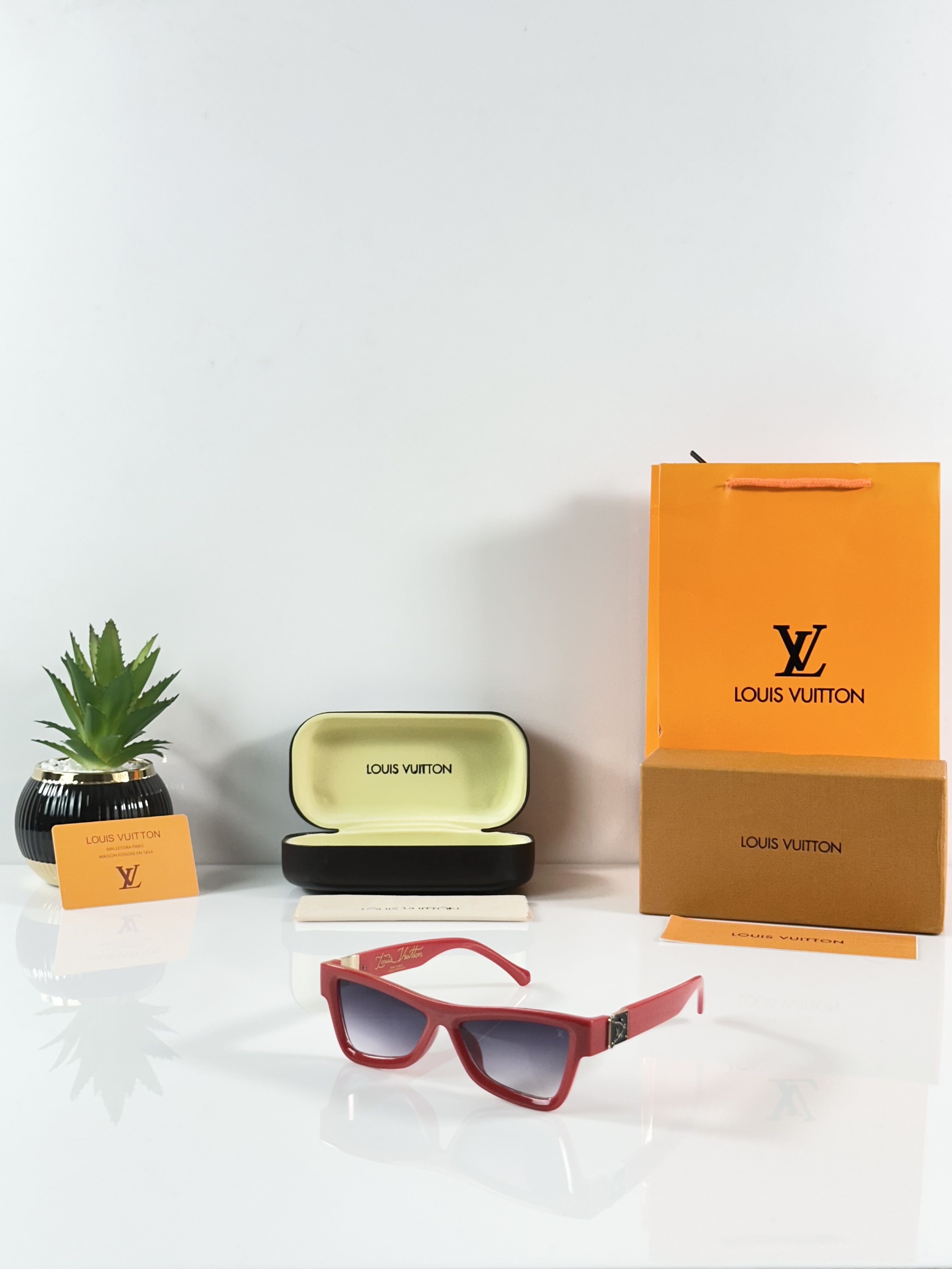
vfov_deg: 39.7
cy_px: 634
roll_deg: -0.4
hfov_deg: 30.3
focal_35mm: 48
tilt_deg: -6.2
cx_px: 476
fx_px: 1760
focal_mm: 6.86
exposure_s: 1/100
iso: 64
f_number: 1.78
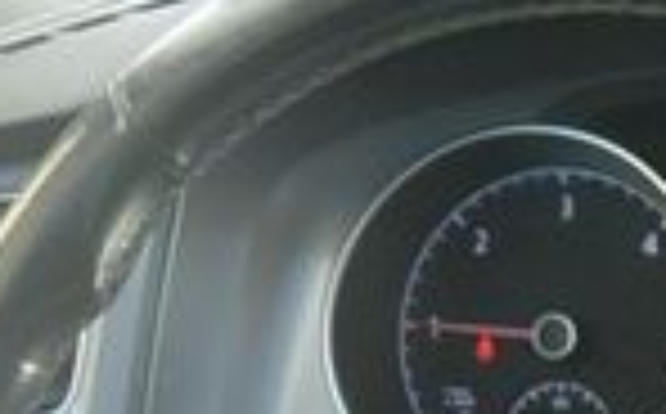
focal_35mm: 191
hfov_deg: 10.5
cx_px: 1053
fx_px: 3462
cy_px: 1316
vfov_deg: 6.2
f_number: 3.5
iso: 200
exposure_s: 1/250
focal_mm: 10
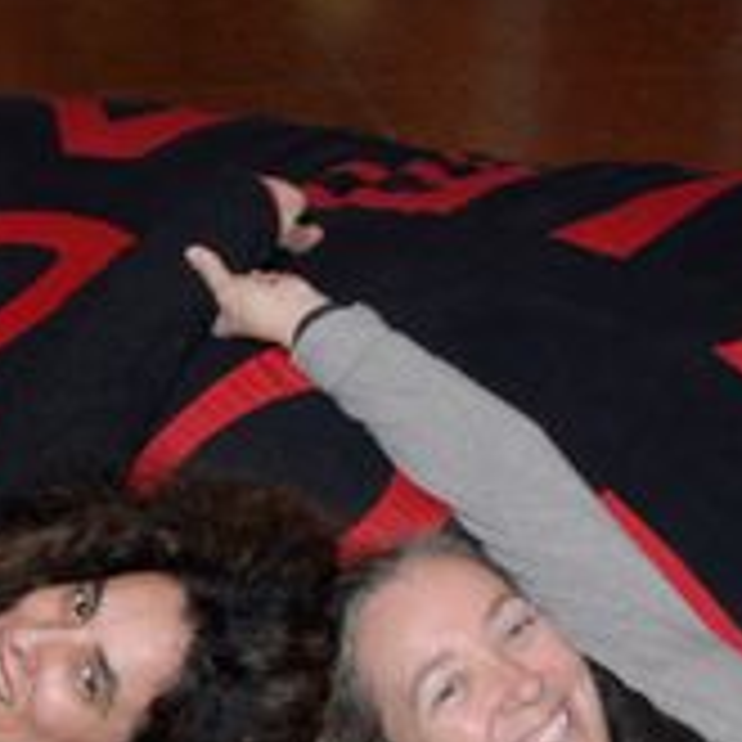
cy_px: 753
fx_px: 2692
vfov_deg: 15.4
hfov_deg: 15.6
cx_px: 108
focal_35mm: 111
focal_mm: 28
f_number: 4
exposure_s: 1/60
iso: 400
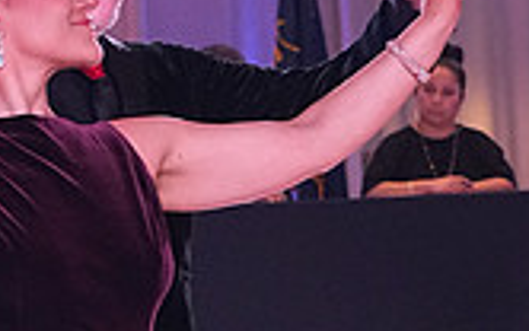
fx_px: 4833
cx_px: 40
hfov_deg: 6.3
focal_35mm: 335
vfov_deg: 3.9
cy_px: 516
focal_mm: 63
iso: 3200
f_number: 6.3
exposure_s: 1/250
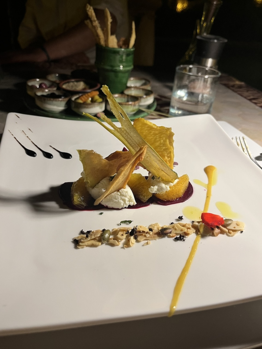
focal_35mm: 26
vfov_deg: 67.3
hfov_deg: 53.1
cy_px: 174
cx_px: 131
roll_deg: -7.0
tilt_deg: -33.3
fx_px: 262
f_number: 1.6
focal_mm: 5.1
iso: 160
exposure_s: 1/50
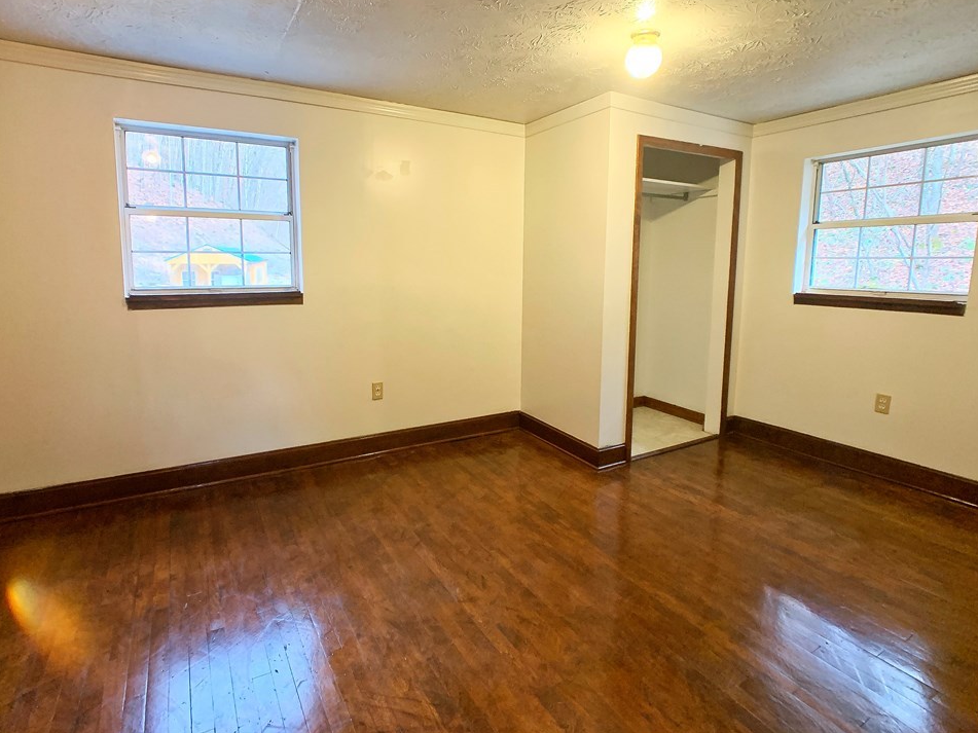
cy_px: 340
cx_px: 474
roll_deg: +0.0
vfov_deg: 49.7
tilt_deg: -7.9
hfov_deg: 63.4
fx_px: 791
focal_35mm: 28
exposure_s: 1/60
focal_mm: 4.25
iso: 250
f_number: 1.8
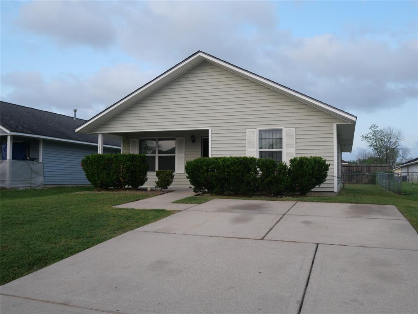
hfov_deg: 56.8
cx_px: 209
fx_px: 386
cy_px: 157
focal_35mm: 32
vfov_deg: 44.2
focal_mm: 16
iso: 200
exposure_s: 1/160
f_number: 4.5
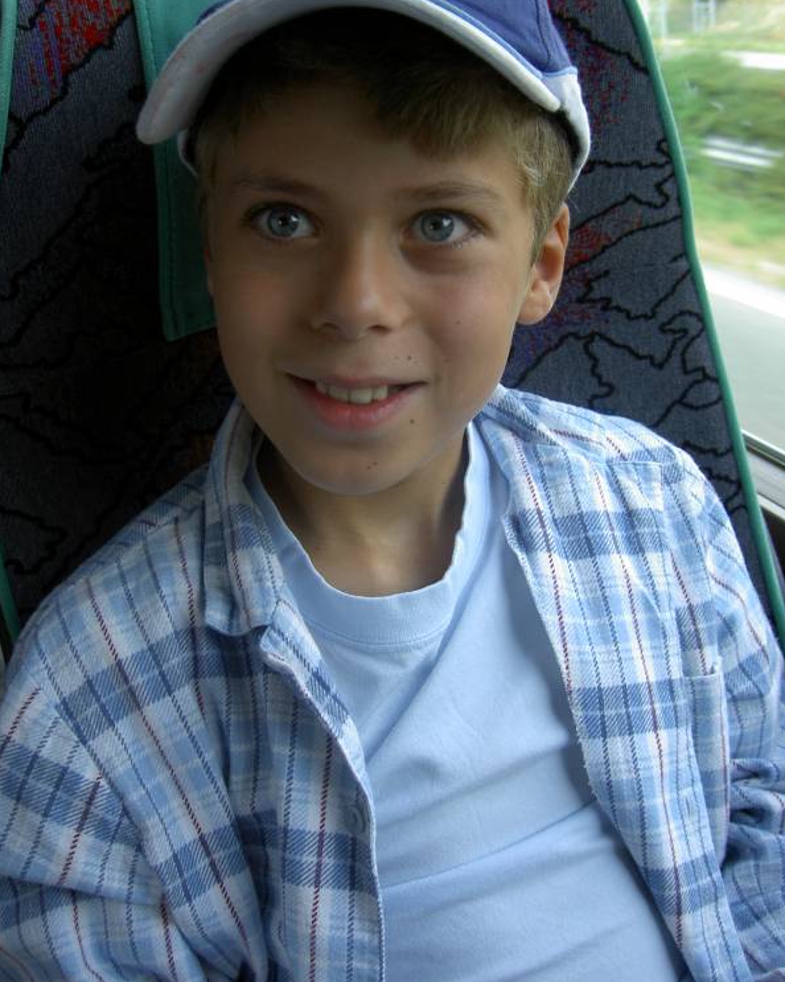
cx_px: 394
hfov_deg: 36.5
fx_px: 1191
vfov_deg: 44.8
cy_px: 482
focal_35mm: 41
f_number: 2.8
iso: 100
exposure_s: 1/125
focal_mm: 8
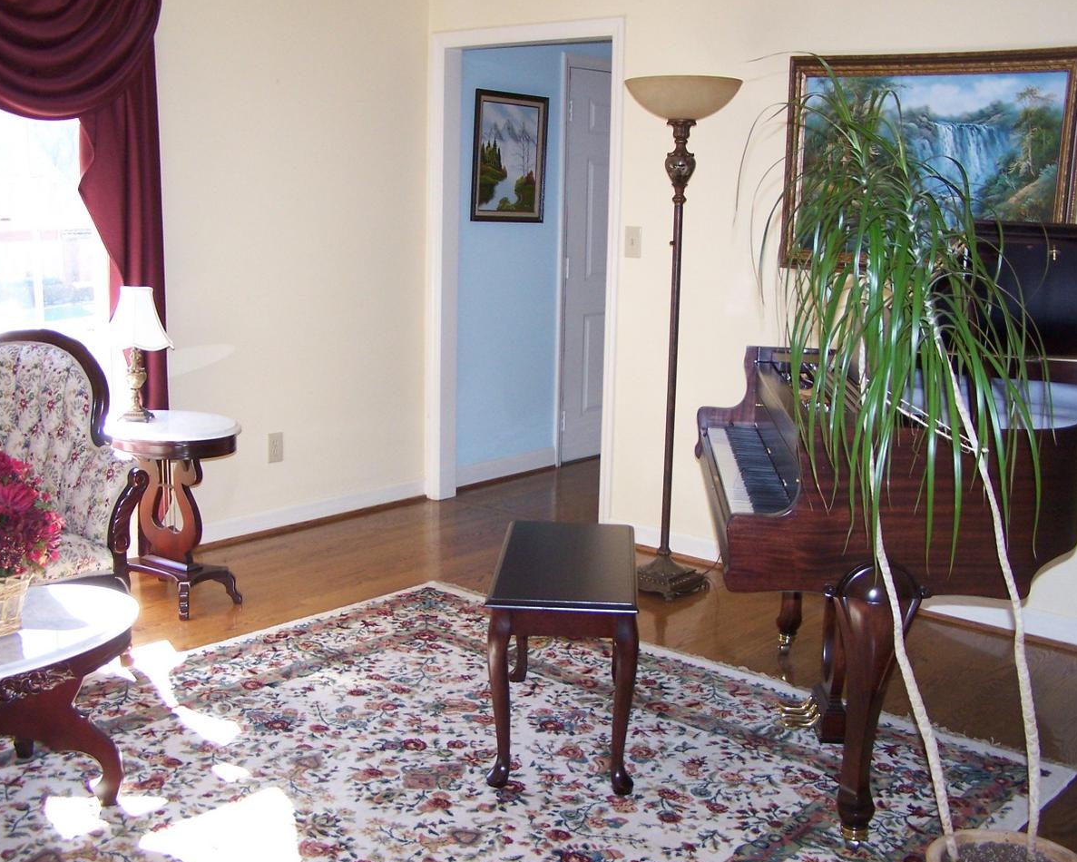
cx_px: 531
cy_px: 433
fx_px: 1275
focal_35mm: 40
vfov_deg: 37.3
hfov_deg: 45.8
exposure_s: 1/60
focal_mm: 6.3
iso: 140
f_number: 2.8
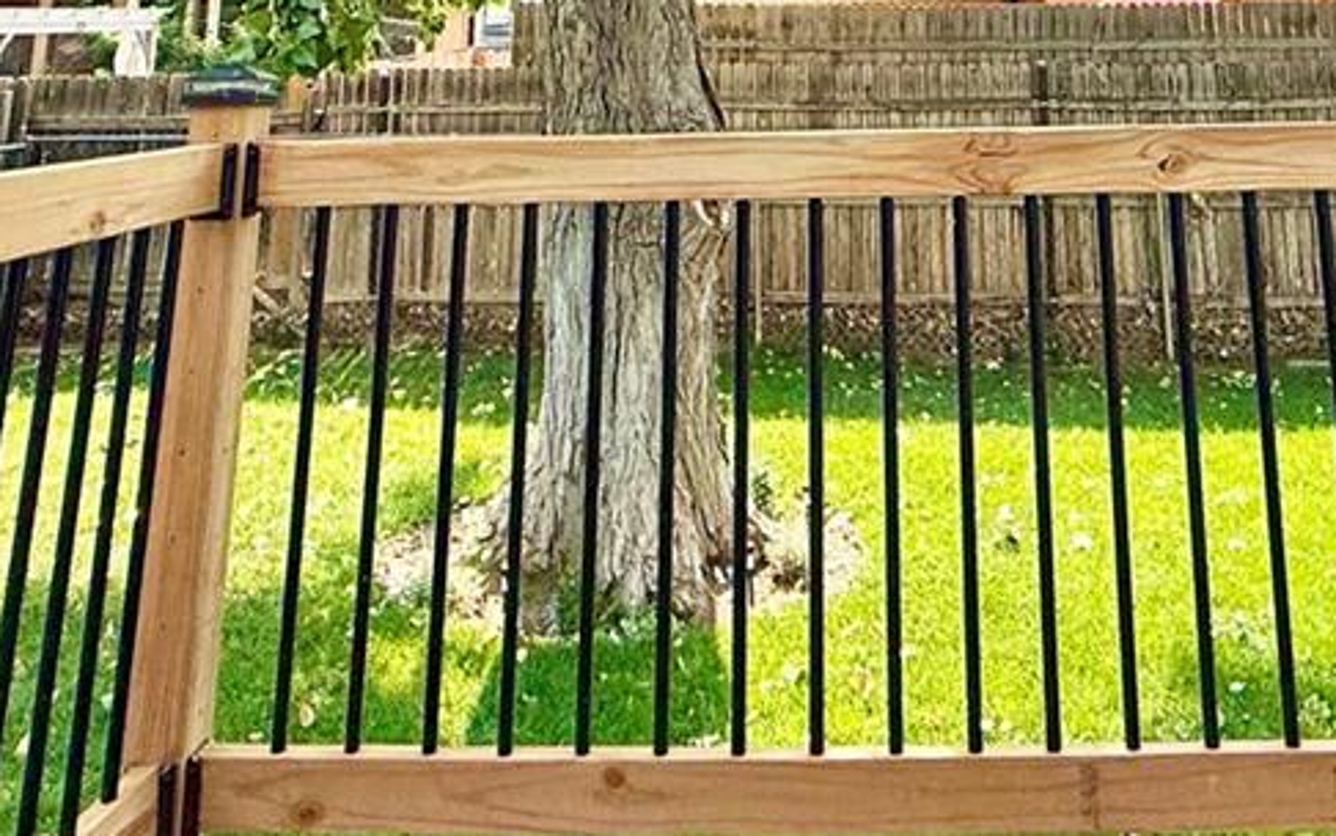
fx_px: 1602
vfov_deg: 23.3
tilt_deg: +17.9
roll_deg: +0.6
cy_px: -429
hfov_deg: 44.9
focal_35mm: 44
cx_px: 827
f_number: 2.2
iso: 80
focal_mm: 2.22
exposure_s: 1/1698
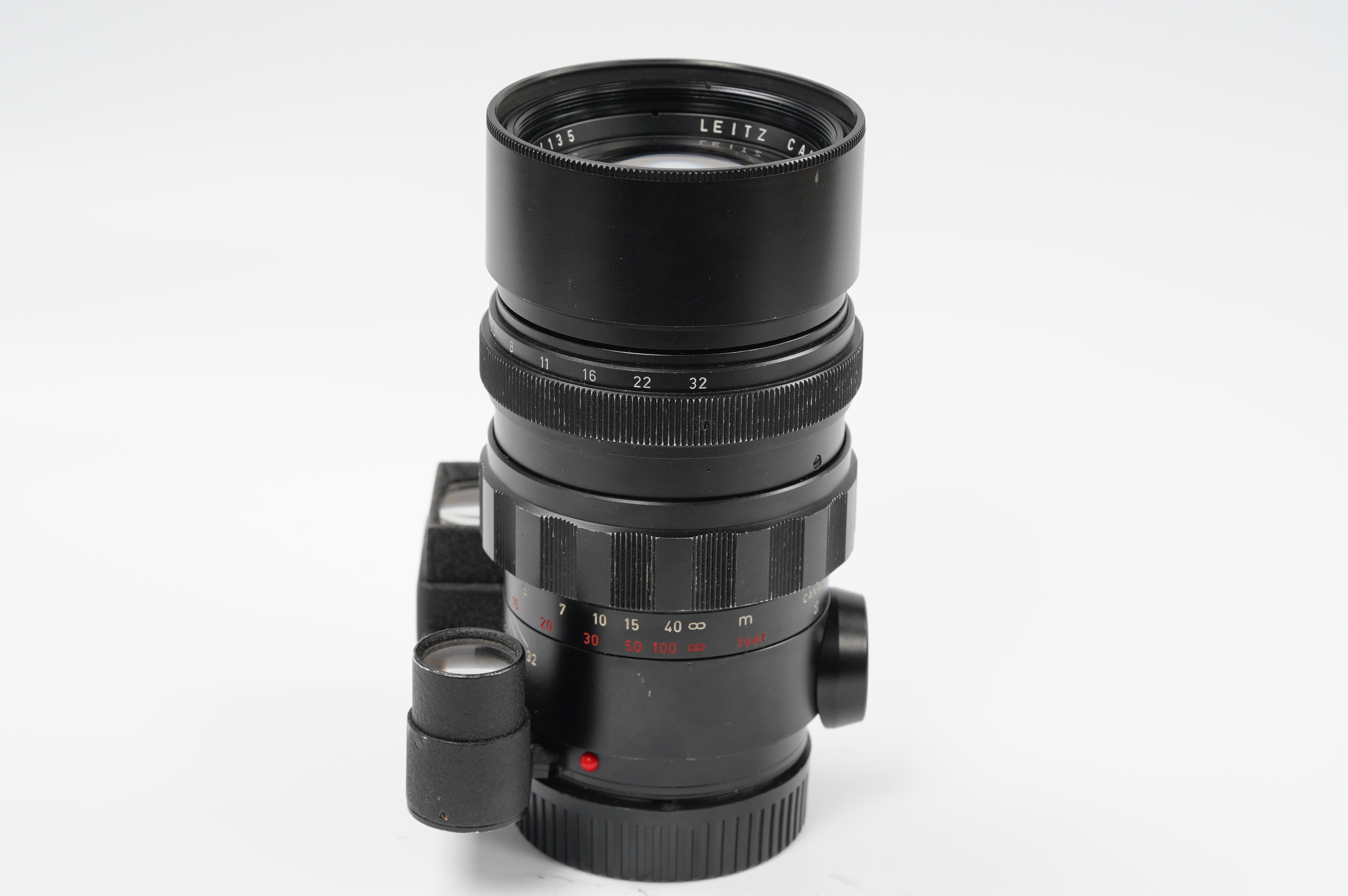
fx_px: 3367
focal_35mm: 90
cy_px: 448
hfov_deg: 22.6
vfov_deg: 15.2
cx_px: 674
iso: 1000
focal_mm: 90
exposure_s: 1/10
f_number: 11
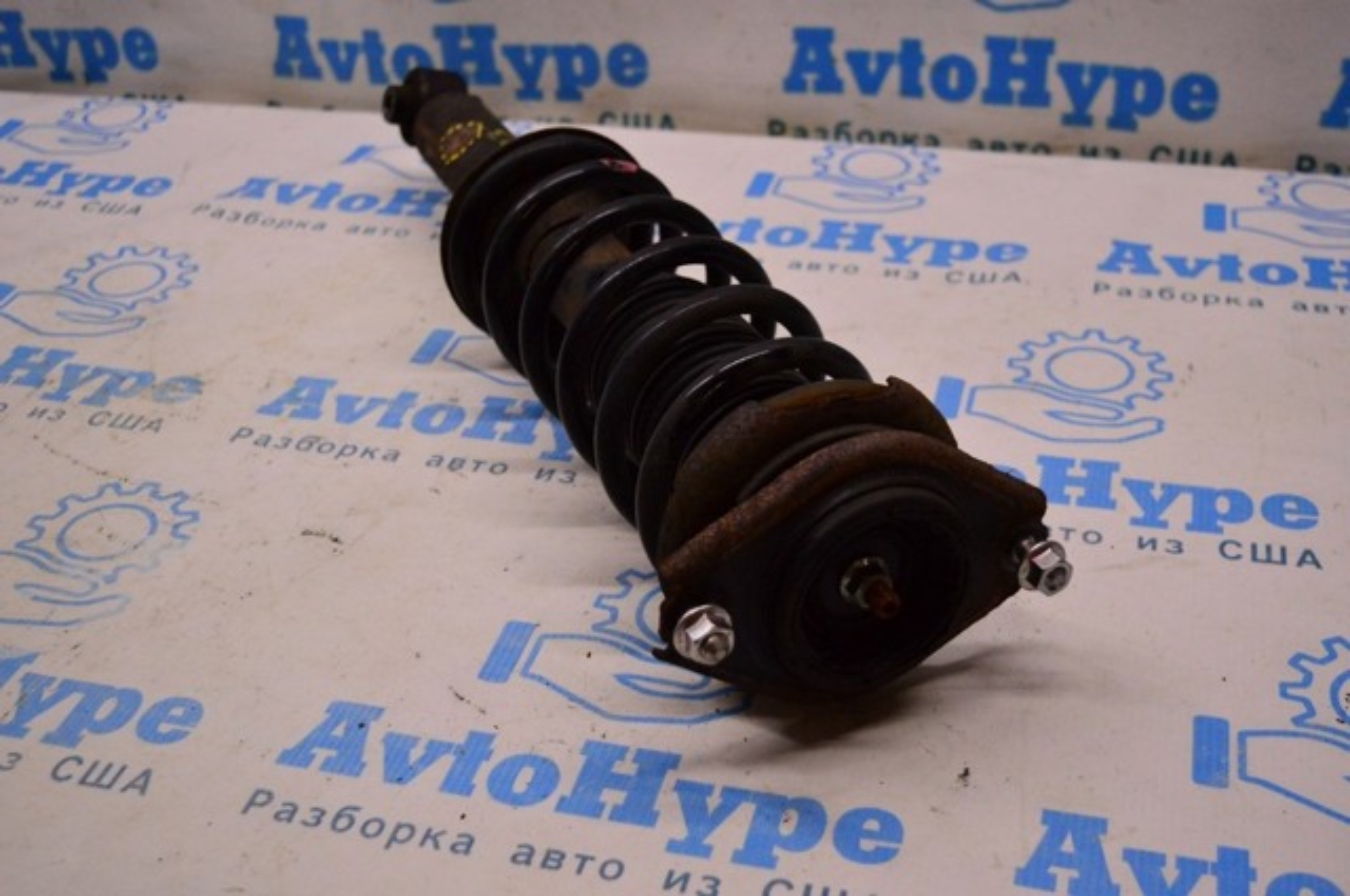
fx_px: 1685
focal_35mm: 45
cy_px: 448
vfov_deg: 29.8
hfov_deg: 43.7
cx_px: 675
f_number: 4.2
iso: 1600
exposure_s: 1/400
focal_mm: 30
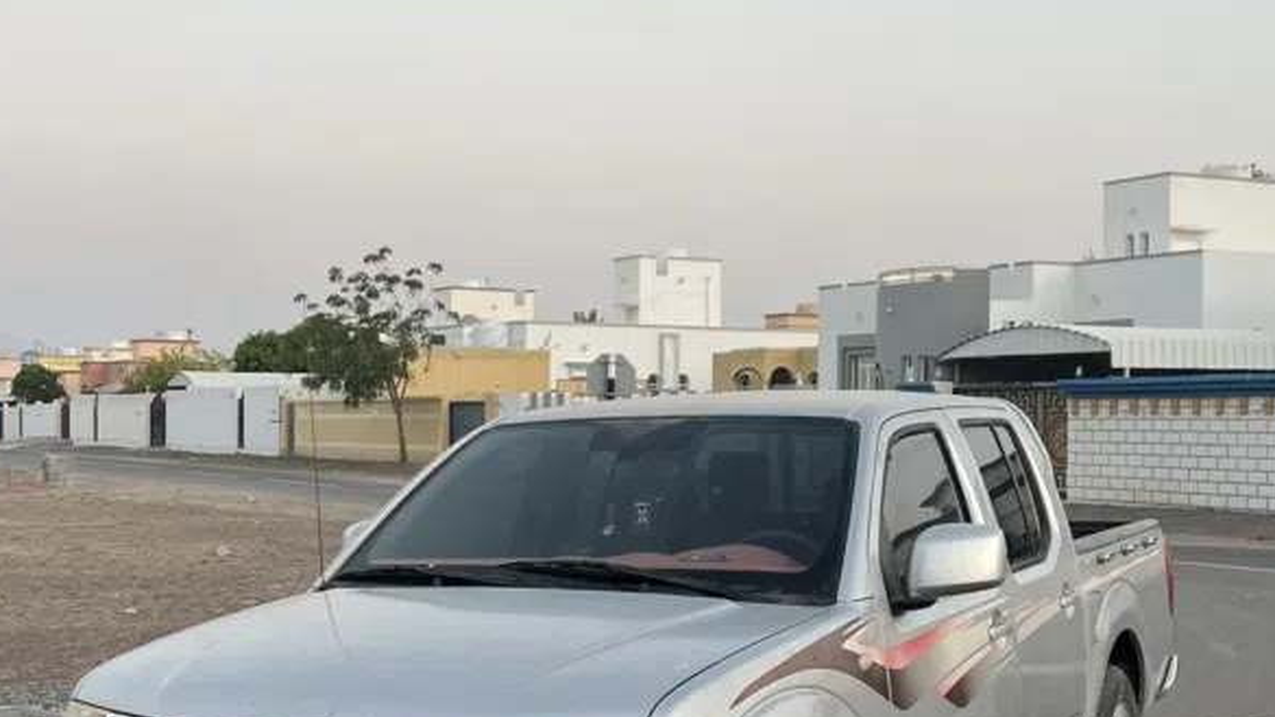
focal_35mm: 31
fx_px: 1048
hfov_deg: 62.6
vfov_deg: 37.4
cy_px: 469
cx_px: 639
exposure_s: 1/121
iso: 64
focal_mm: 5.7
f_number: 1.5
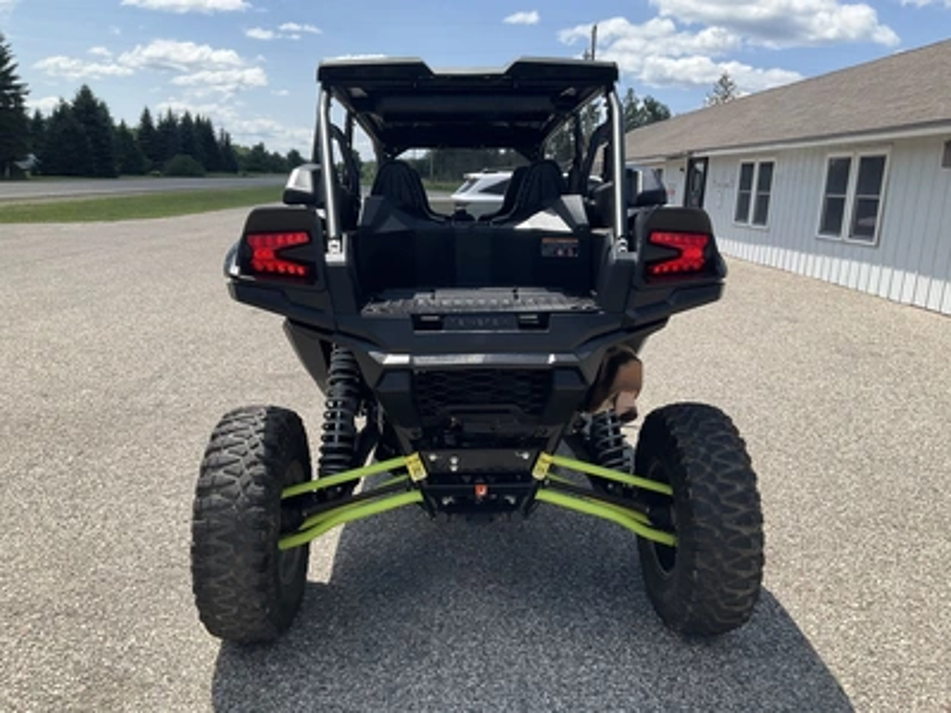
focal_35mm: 29
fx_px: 797
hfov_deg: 61.7
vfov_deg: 48.2
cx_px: 476
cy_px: 356
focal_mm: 3
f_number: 1.8
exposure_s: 1/1577
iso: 25
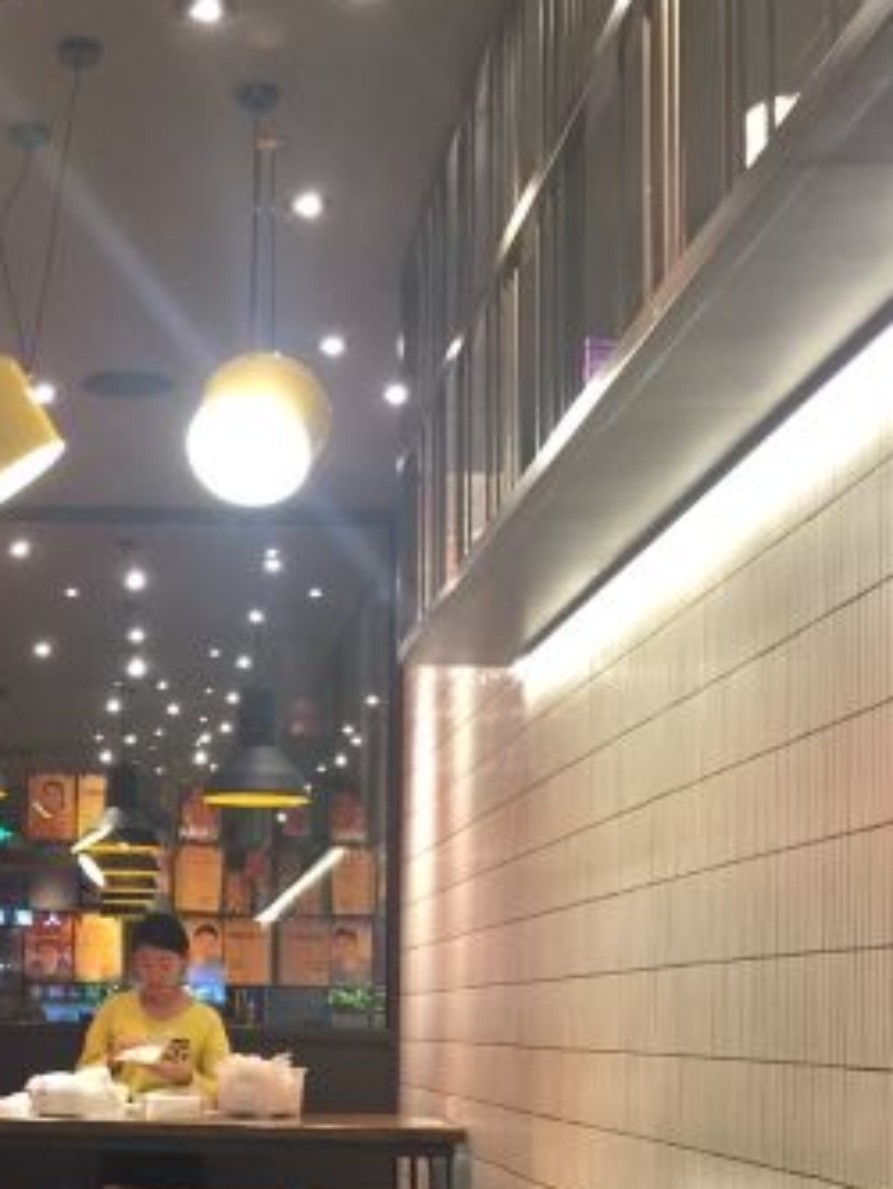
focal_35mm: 61
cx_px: 70
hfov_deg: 23.3
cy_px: 828
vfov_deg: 31.3
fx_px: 2097
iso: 125
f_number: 2.2
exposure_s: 1/17
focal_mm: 4.15
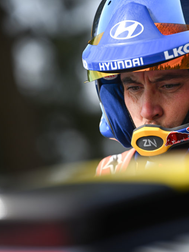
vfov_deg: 4.9
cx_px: 131
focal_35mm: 405
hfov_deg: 3.7
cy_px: 126
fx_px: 2947
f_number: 4.5
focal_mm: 280
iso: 50
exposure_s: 1/320
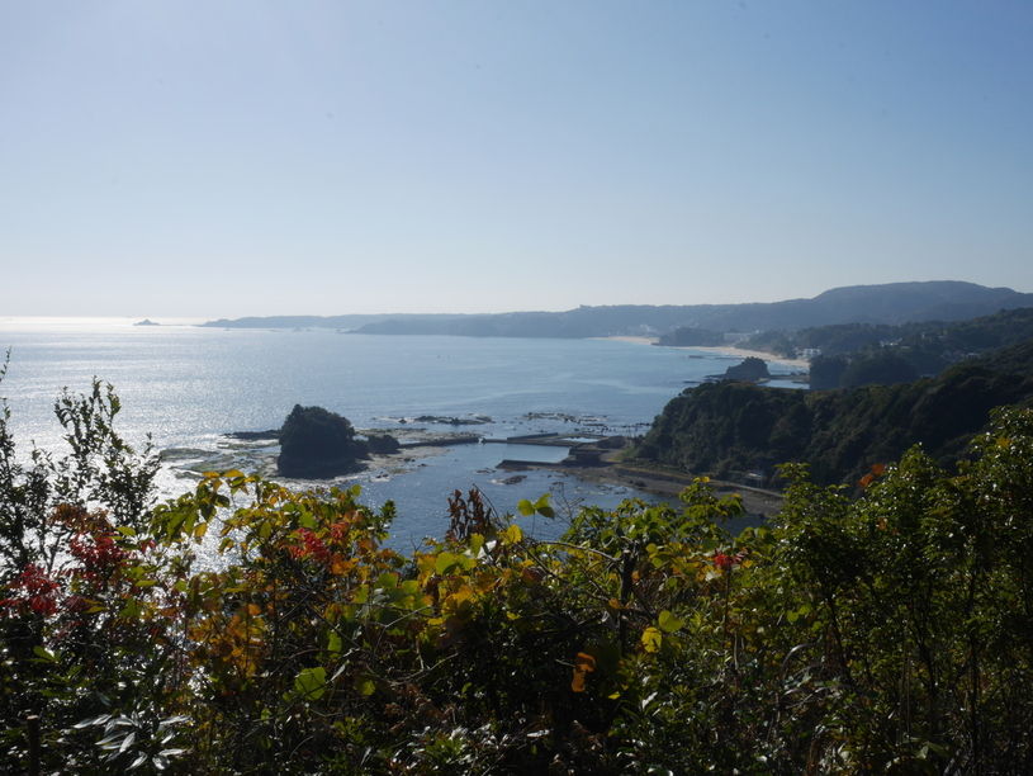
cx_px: 516
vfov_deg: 41.8
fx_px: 1015
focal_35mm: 34
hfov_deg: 53.9
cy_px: 388
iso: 200
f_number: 16
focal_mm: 17
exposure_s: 1/320
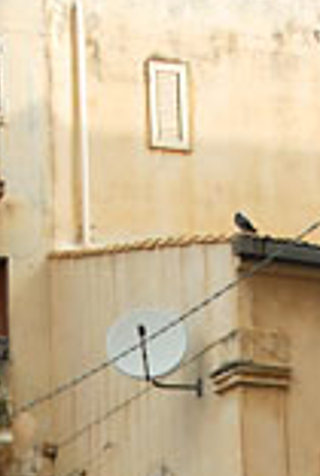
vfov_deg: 14.6
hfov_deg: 10.5
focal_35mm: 131
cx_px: 227
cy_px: 711
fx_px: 1735
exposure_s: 1/200
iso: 200
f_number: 5
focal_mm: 22
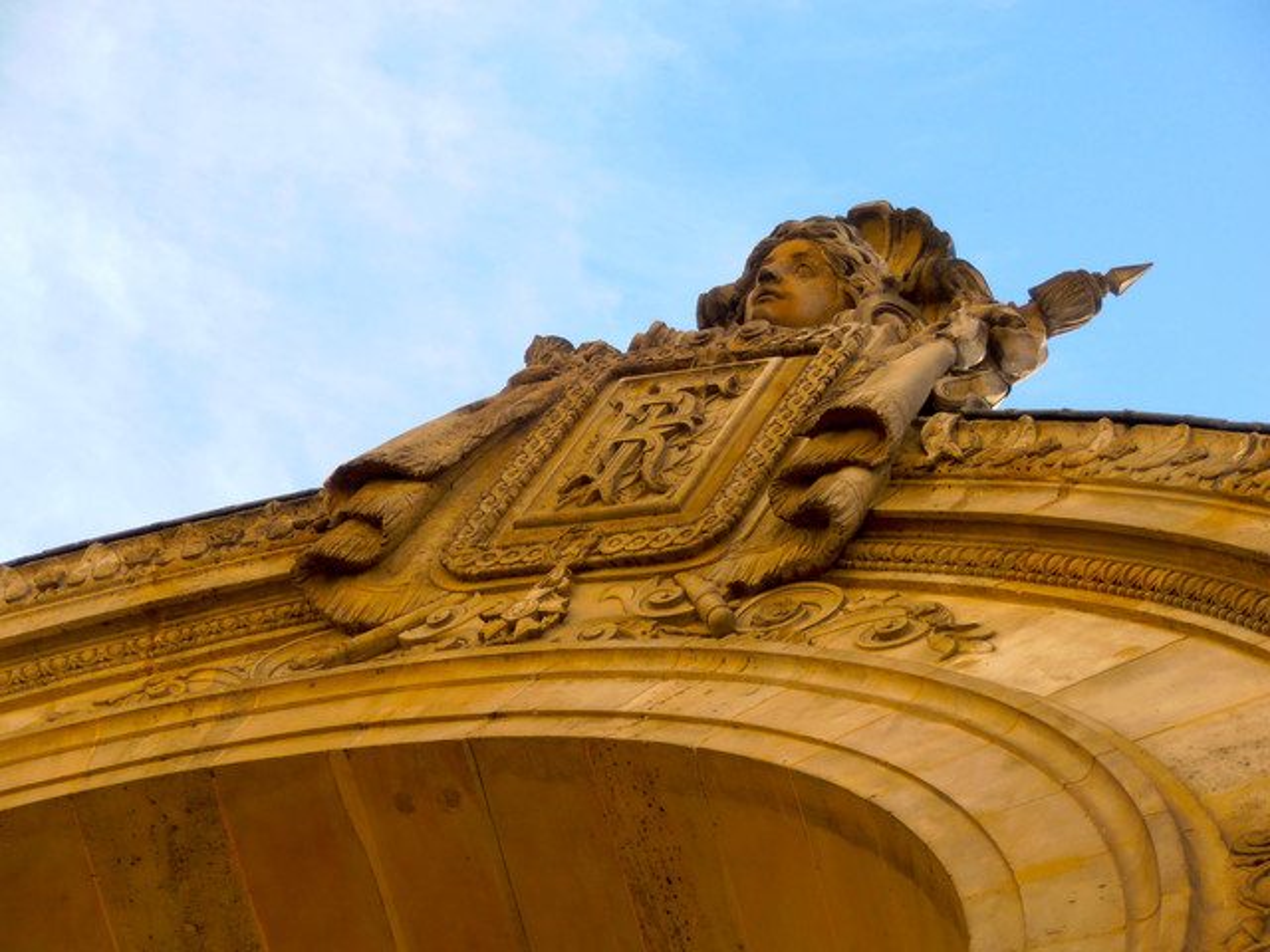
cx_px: 635
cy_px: 476
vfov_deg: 10.7
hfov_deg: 14.3
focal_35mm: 138
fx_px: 5063
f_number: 5.8
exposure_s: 1/320
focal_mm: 24.39
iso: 80
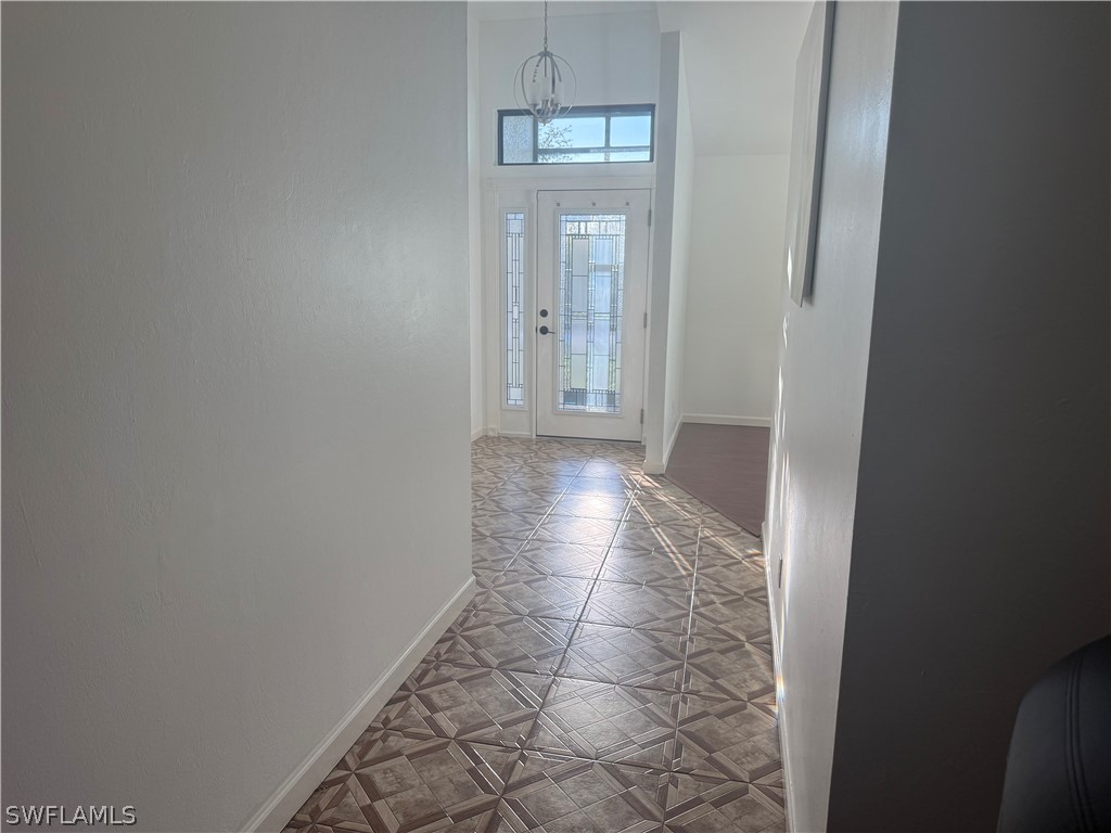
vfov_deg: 56.8
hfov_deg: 71.6
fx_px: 770
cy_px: 416
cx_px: 556
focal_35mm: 24
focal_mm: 6.76
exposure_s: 1/350
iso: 100
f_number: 1.78
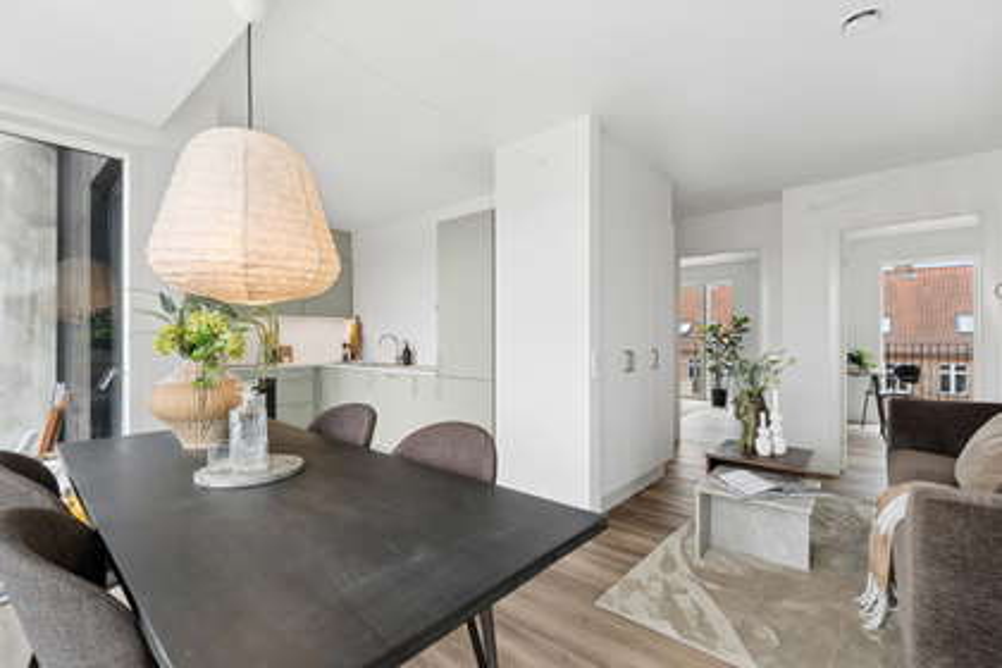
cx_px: 501
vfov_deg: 72.1
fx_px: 459
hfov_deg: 95.0
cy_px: 334
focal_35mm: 16
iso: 200
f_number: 8
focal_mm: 11
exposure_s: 1/40
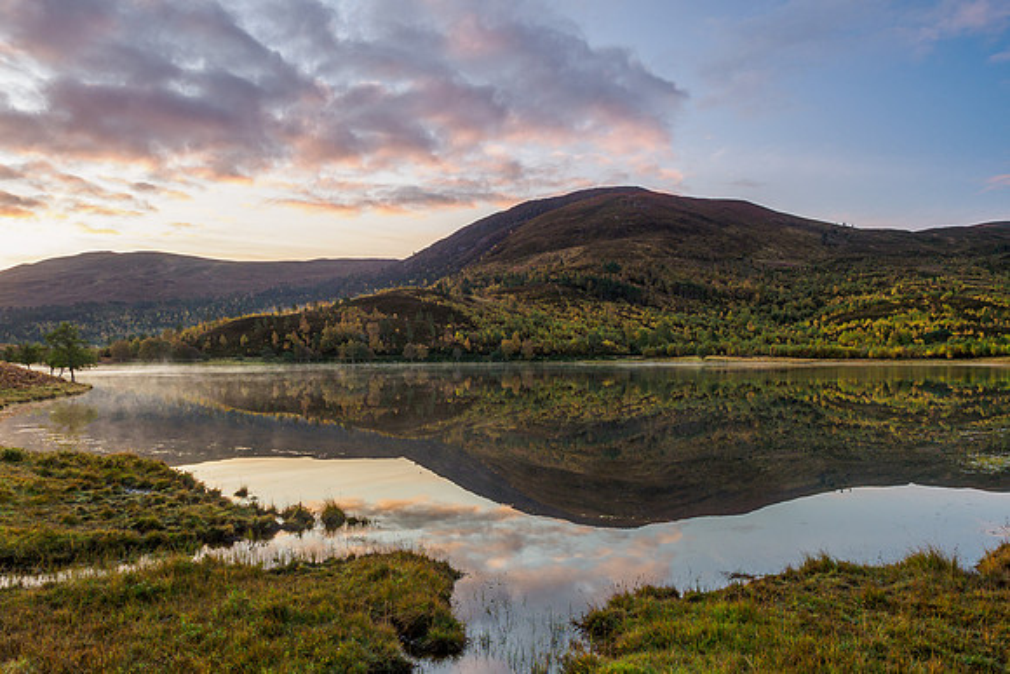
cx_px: 505
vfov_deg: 51.2
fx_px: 700
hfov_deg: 71.6
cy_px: 379
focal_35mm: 25
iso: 200
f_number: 5.6
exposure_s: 1/13
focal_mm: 12
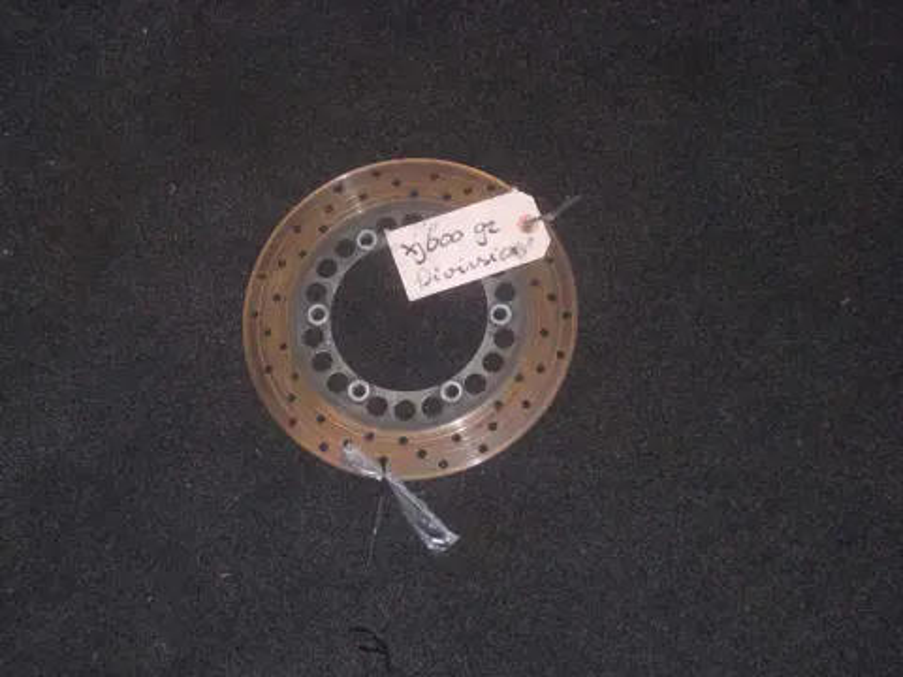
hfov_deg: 31.2
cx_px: 452
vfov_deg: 23.7
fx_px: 1617
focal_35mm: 62
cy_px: 338
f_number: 3.7
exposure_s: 1/60
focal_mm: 10.36
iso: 50
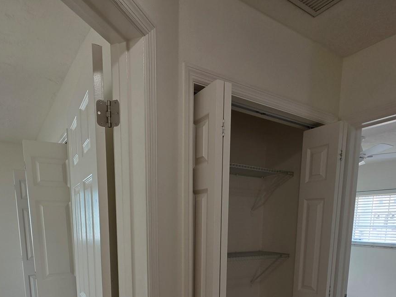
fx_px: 275
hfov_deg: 71.6
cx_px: 195
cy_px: 270
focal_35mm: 24
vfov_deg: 50.1
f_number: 1.9
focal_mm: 2.2
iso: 40
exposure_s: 1/120
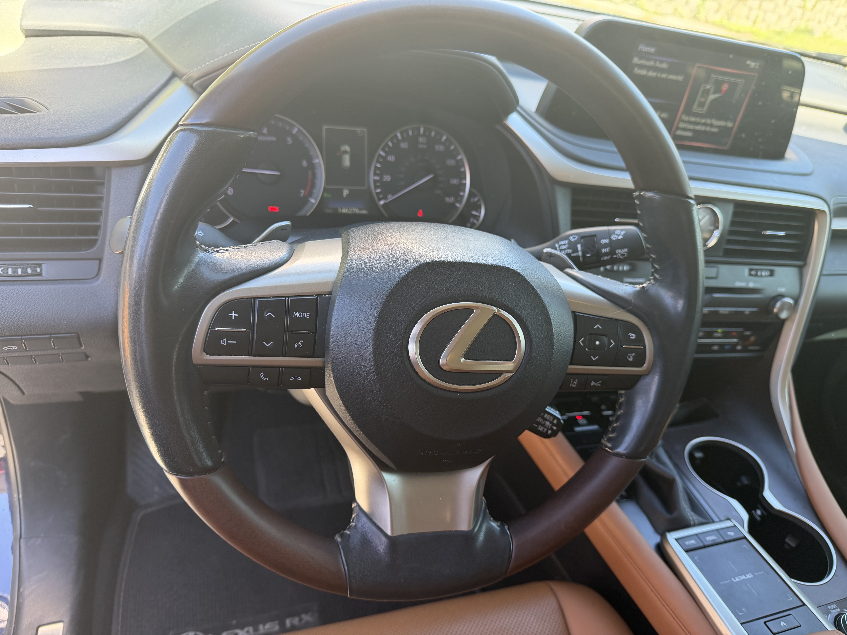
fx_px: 587
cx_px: 424
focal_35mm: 24
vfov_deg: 56.8
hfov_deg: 71.6
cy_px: 318
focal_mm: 6.76
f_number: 1.78
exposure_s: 1/124
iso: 125
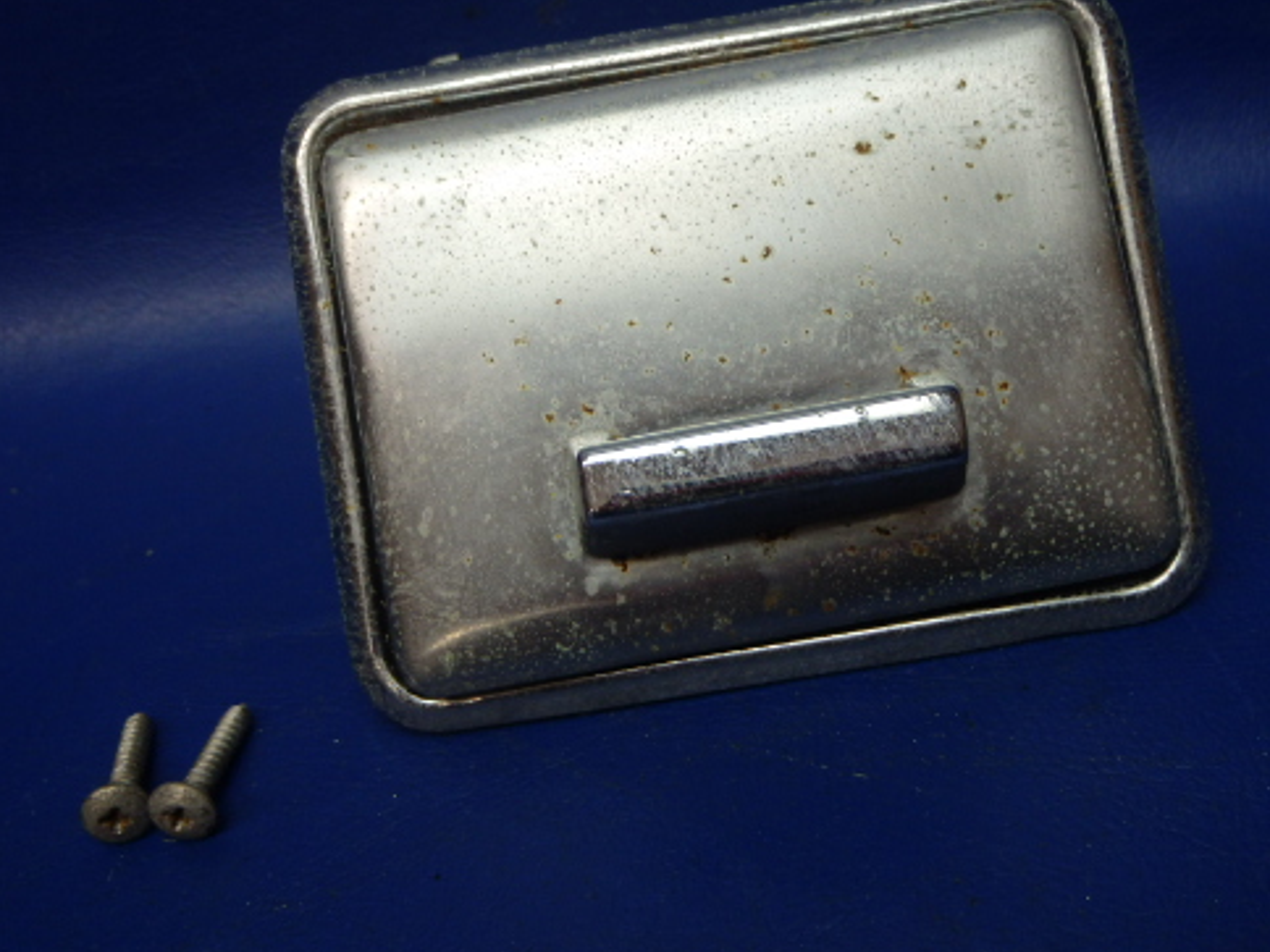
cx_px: 682
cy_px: 443
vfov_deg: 38.6
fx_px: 1357
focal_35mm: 37
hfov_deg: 50.1
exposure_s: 1/50
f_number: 3.9
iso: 200
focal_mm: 5
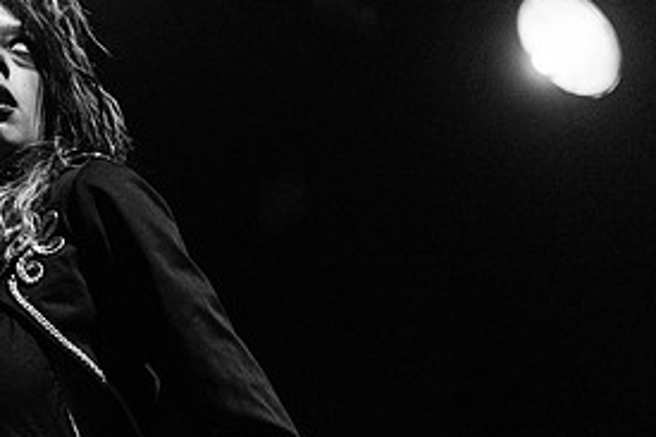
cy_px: 204
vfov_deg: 8.8
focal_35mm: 155
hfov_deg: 13.0
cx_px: -62
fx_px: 2823
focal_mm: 66
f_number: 3.2
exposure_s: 1/200
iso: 2500
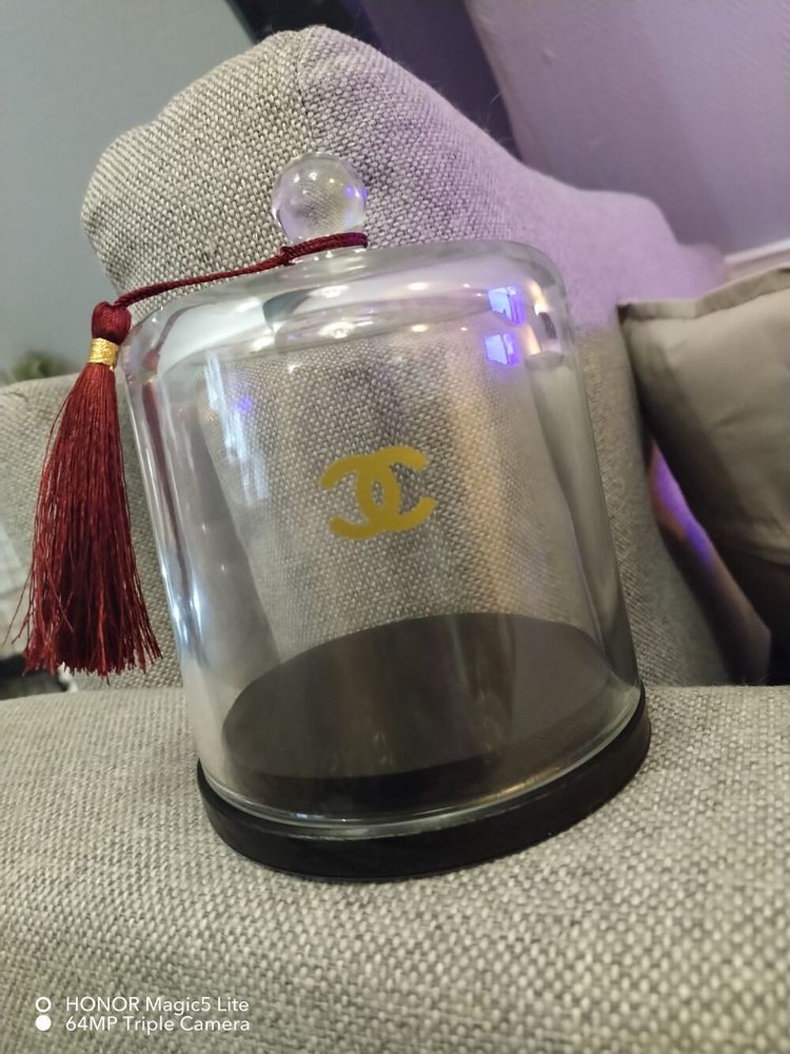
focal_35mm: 29
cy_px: 527
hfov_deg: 48.2
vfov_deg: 61.7
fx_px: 882
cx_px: 395
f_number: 1.8
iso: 3228
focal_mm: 4.75
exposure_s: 1/14.3
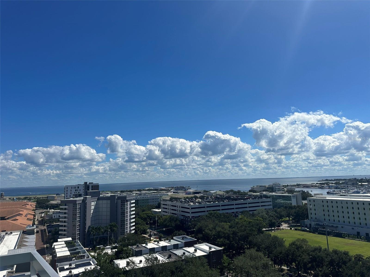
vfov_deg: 56.8
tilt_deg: +9.2
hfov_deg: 71.6
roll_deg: +1.3
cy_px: 138
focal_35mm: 24
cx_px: 185
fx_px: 257
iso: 80
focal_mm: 6.86
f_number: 1.78
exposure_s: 1/9709
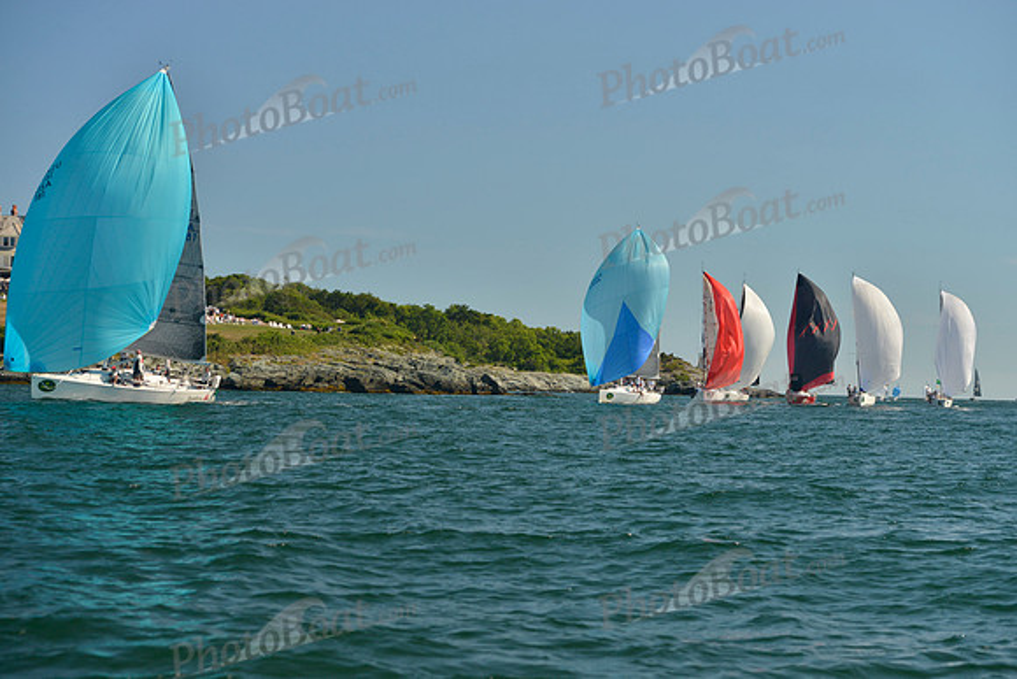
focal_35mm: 70
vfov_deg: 19.5
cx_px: 508
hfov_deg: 28.8
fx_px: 1978
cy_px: 340
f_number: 5.6
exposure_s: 1/1250
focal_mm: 70
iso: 400
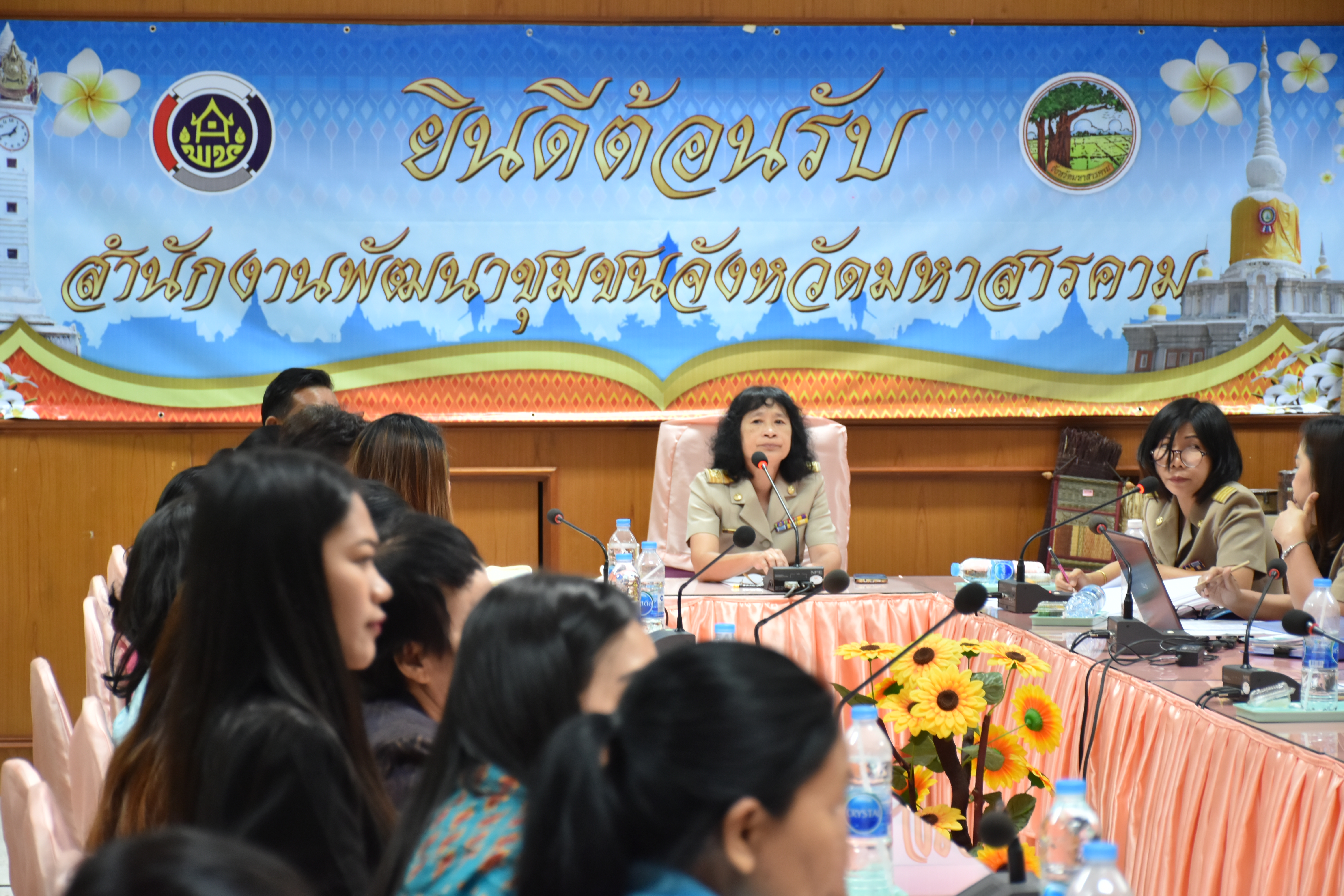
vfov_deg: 13.0
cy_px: 448
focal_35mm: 105
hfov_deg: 19.5
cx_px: 672
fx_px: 3920
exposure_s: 1/30
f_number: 5
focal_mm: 70
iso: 800
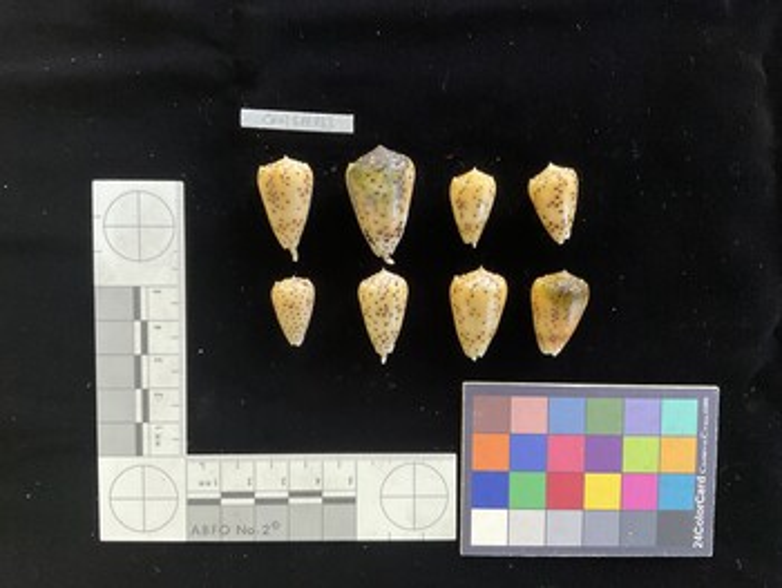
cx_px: 391
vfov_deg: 48.3
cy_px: 294
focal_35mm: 29
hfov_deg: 61.6
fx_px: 656
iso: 250
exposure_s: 1/60
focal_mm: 3
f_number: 1.8
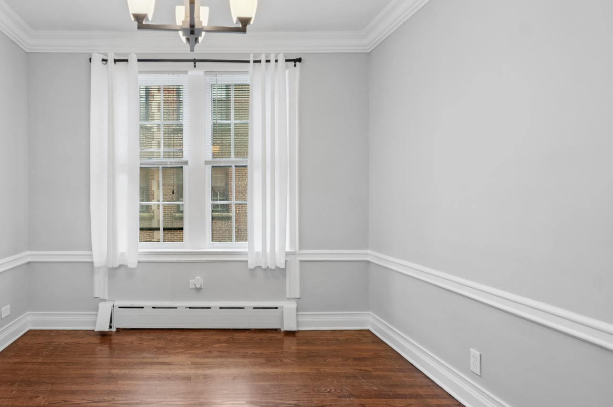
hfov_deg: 78.1
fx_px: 357
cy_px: 197
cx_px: 195
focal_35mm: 21
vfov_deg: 59.4
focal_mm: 10
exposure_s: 1/8
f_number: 8
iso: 400
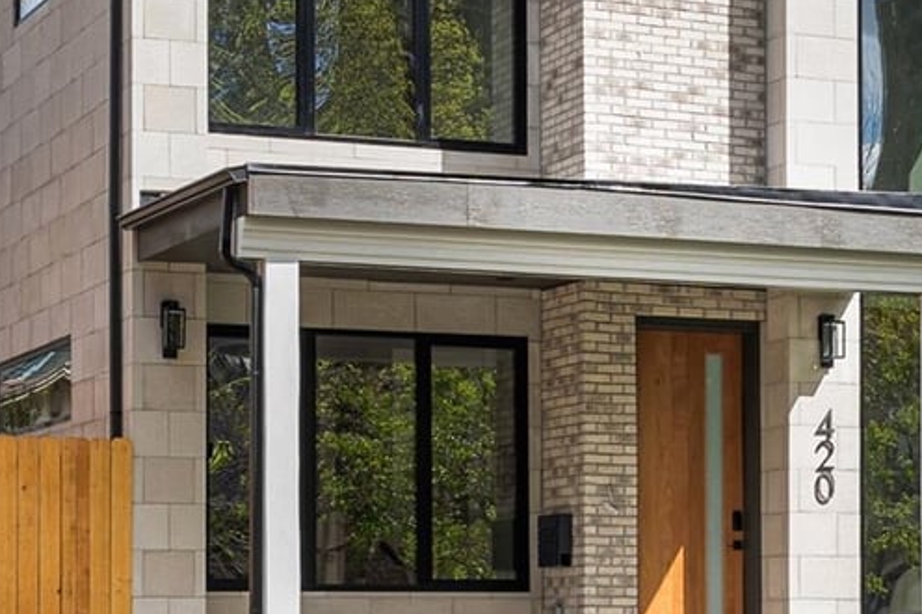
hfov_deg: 19.5
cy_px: 201
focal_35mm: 104
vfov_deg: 13.1
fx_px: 2662
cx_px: 660
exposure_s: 1/320
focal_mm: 29
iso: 640
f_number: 8
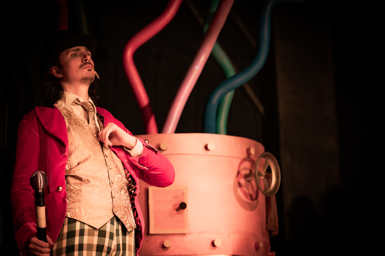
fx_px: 1710
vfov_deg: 8.6
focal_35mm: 160
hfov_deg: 12.8
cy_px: 128
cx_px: 192
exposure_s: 1/200
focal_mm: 160
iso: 3200
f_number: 2.8
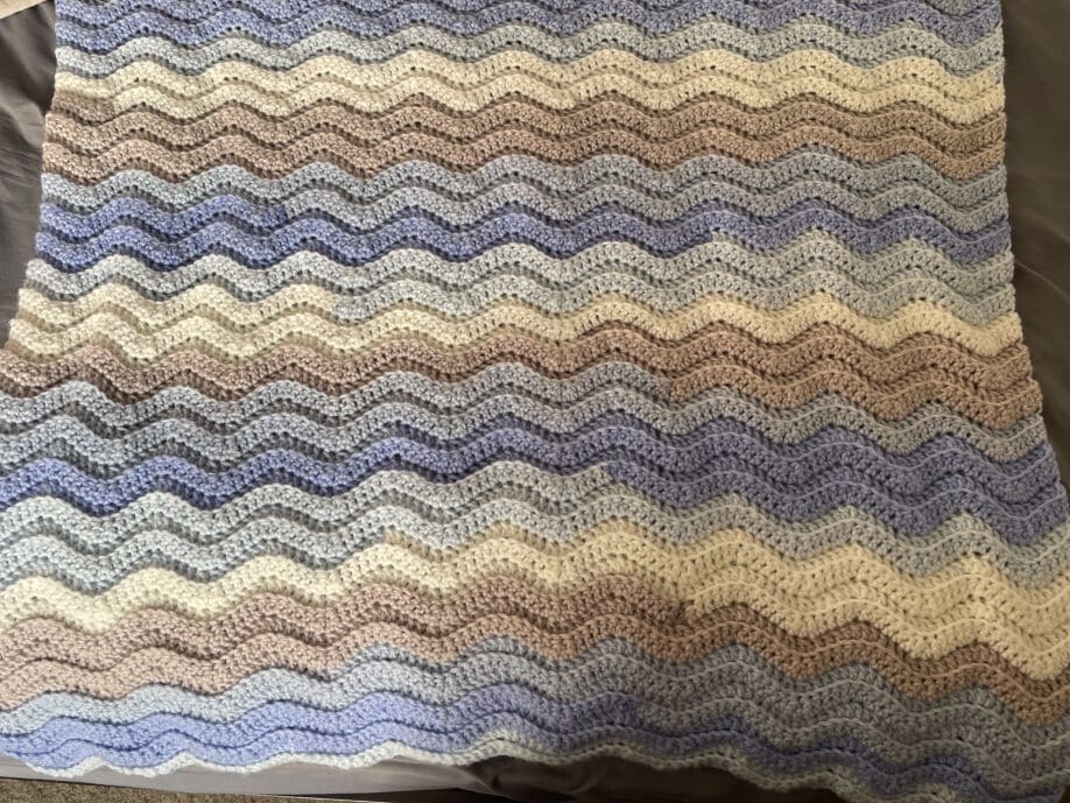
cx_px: 513
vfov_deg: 48.2
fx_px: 897
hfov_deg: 61.6
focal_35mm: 29
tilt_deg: -72.5
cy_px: 393
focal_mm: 5.1
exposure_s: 1/121
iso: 100
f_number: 1.6
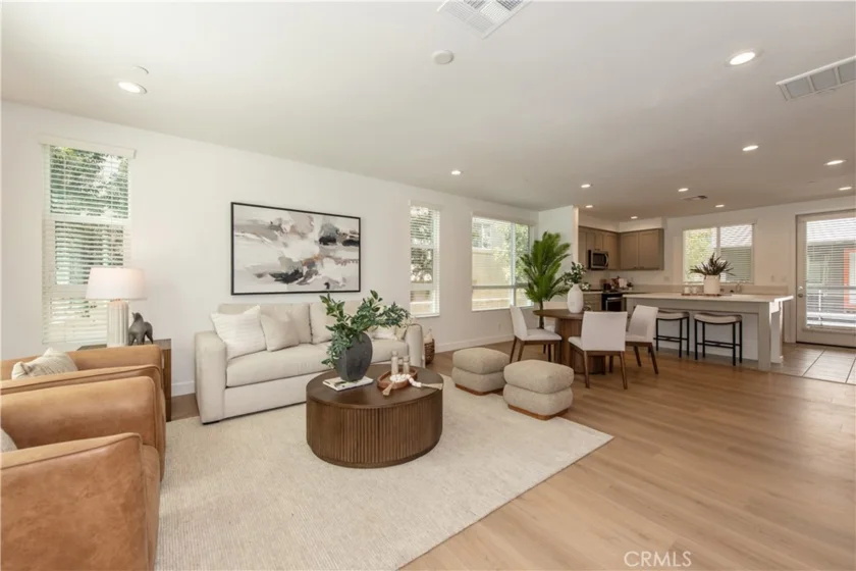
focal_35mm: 14
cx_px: 428
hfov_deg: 104.3
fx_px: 333
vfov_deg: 81.2
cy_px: 286
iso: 500
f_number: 5.6
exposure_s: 1/125
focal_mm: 14
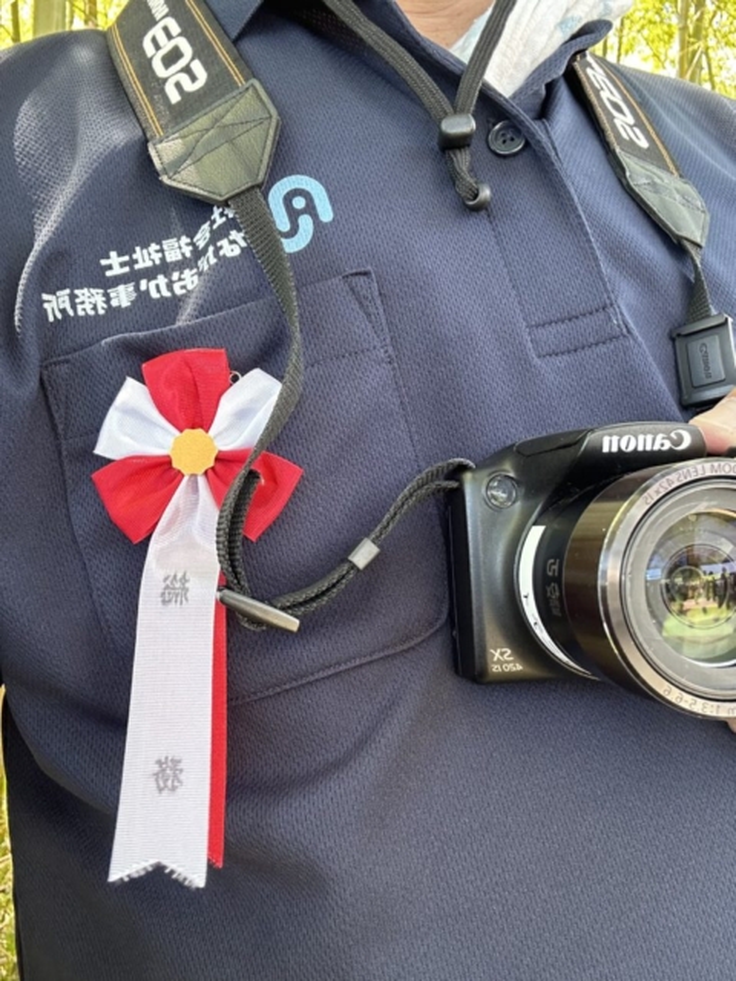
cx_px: 368
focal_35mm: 30
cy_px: 490
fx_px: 850
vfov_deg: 60.0
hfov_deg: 46.8
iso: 80
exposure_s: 1/73
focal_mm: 2.69
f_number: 1.9
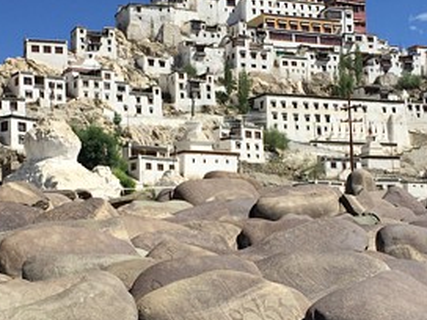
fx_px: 876
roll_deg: +1.1
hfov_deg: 27.4
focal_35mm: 71
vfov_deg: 20.7
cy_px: 196
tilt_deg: +5.3
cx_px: 199
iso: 32
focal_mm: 4.15
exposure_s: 1/2825
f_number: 2.2
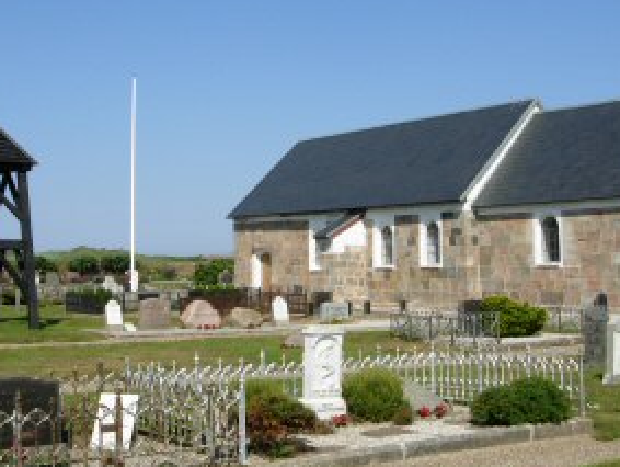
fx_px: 968
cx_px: 308
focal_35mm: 54
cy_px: 148
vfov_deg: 26.9
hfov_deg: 35.5
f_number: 6.8
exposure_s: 1/342
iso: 50
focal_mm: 7.5
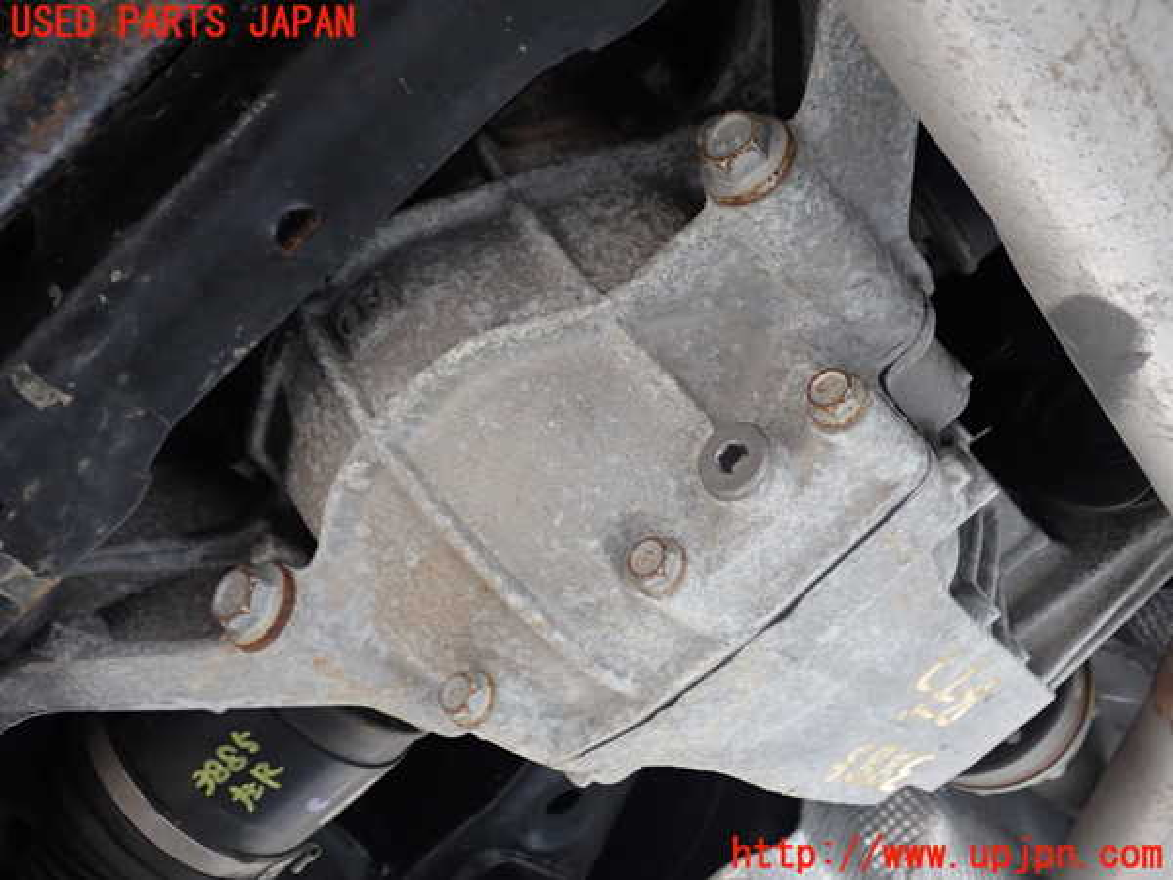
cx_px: 586
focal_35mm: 36
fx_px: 1220
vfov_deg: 39.7
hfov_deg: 51.4
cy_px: 440
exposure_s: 1/40
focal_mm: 6.37
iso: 250
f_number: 2.5
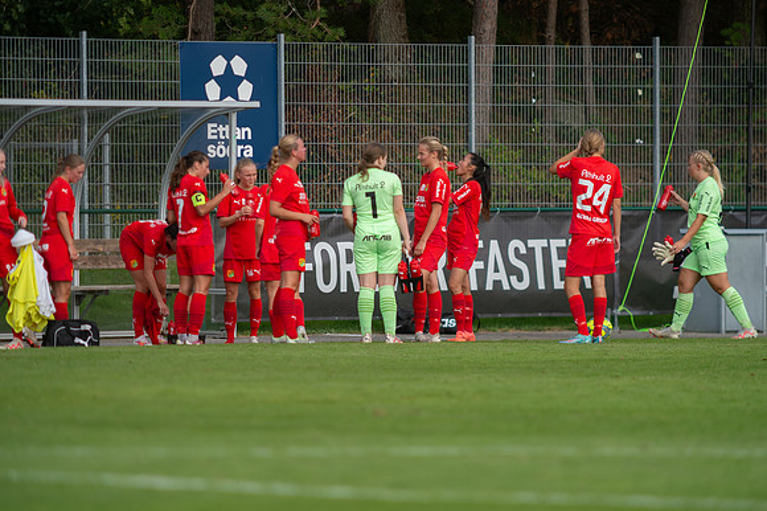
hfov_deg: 4.8
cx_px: 384
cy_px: 256
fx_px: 9079
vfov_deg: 3.2
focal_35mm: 426
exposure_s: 1/1250
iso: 280
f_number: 4
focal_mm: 420
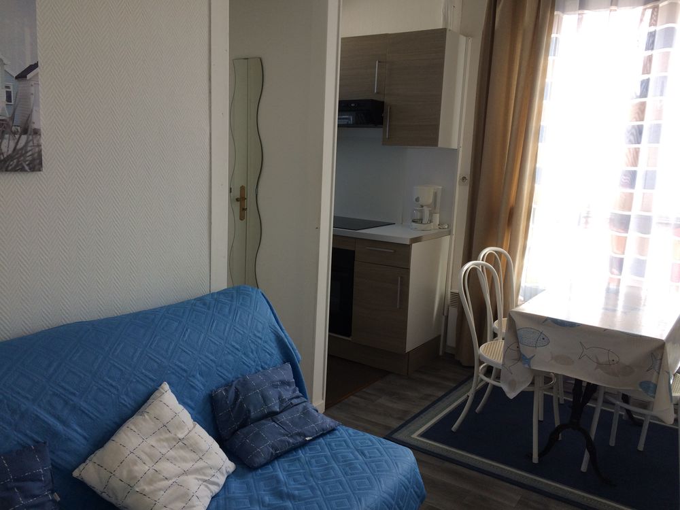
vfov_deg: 48.2
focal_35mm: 29
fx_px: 570
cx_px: 340
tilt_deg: -11.2
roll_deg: -2.0
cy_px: 255
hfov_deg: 61.7
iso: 40
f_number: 2.2
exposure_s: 1/50
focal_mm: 4.15
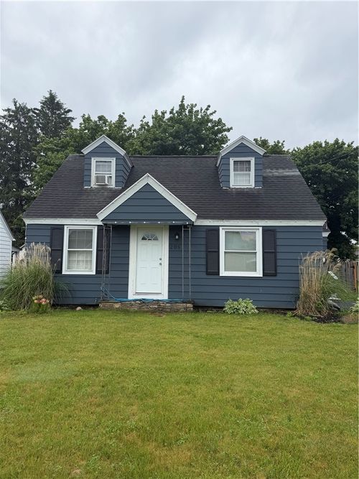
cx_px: 180
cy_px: 240
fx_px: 332
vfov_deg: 71.6
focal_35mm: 24
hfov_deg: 56.8
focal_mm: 6.76
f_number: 1.78
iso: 80
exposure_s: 1/2299
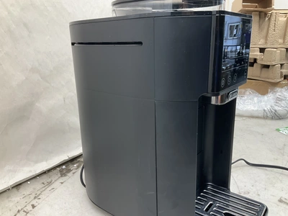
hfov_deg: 61.7
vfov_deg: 48.2
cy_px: 108
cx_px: 144
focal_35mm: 29
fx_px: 241
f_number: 1.8
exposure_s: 1/60
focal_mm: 3
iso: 50
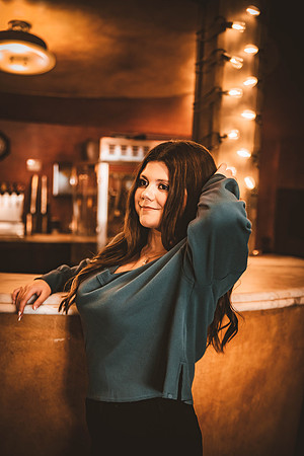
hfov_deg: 24.6
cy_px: 228
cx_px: 152
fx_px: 697
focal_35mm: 55
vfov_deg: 36.2
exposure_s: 1/125
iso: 1600
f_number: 2.8
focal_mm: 55
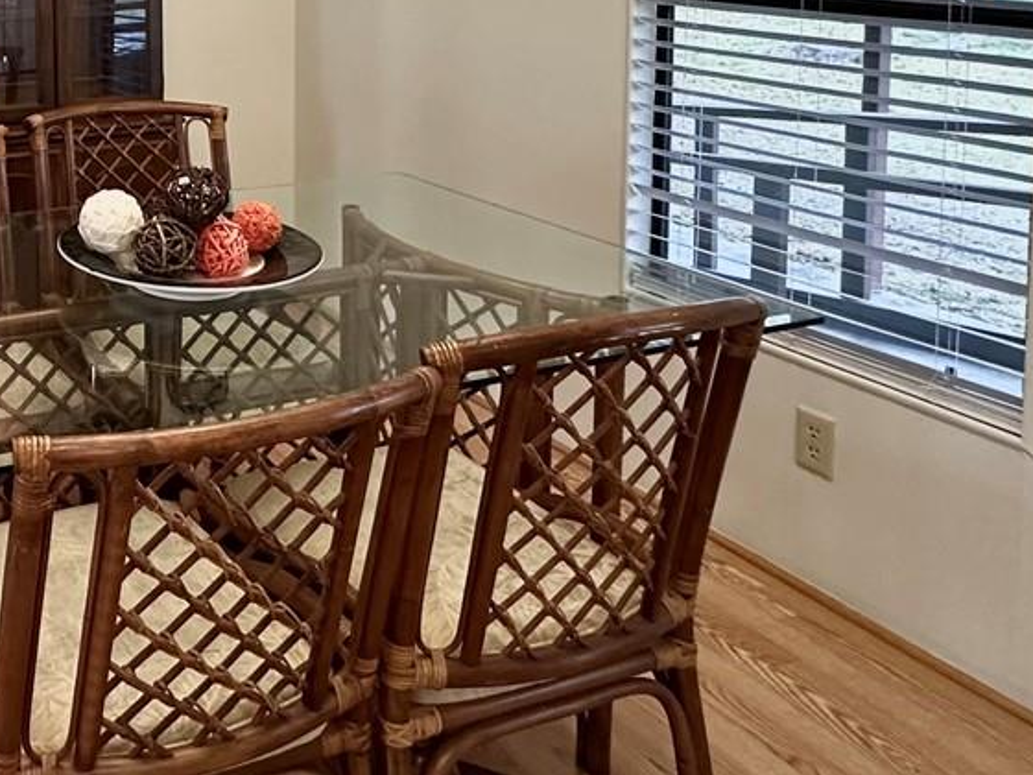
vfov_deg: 32.5
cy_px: -35
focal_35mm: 40
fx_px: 1194
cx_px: -53
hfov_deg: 39.7
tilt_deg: -4.0
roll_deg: +0.7
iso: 250
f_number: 2.2
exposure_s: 1/120
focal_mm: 2.22
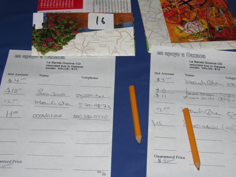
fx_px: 559
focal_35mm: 82
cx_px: 127
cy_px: 78
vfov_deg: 18.0
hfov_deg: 23.8
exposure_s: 1/120
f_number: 3.3
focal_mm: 17.8
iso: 50
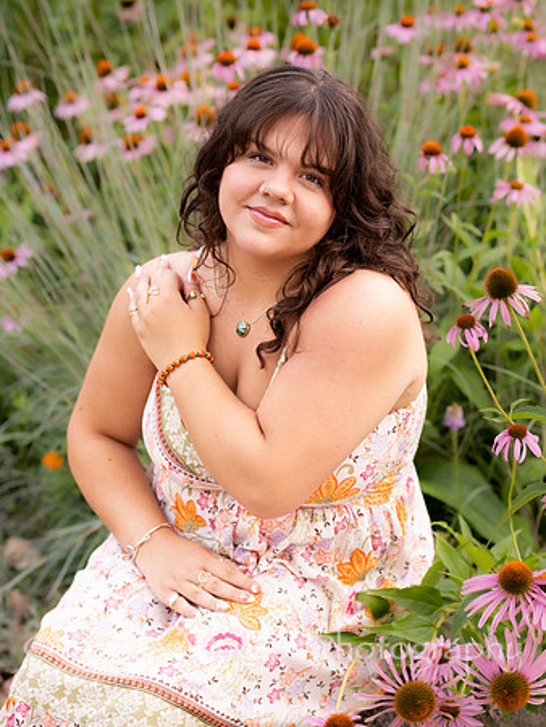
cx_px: 273
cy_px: 364
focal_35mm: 86
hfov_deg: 17.2
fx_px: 1807
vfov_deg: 22.7
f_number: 2
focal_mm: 43
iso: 125
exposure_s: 1/500
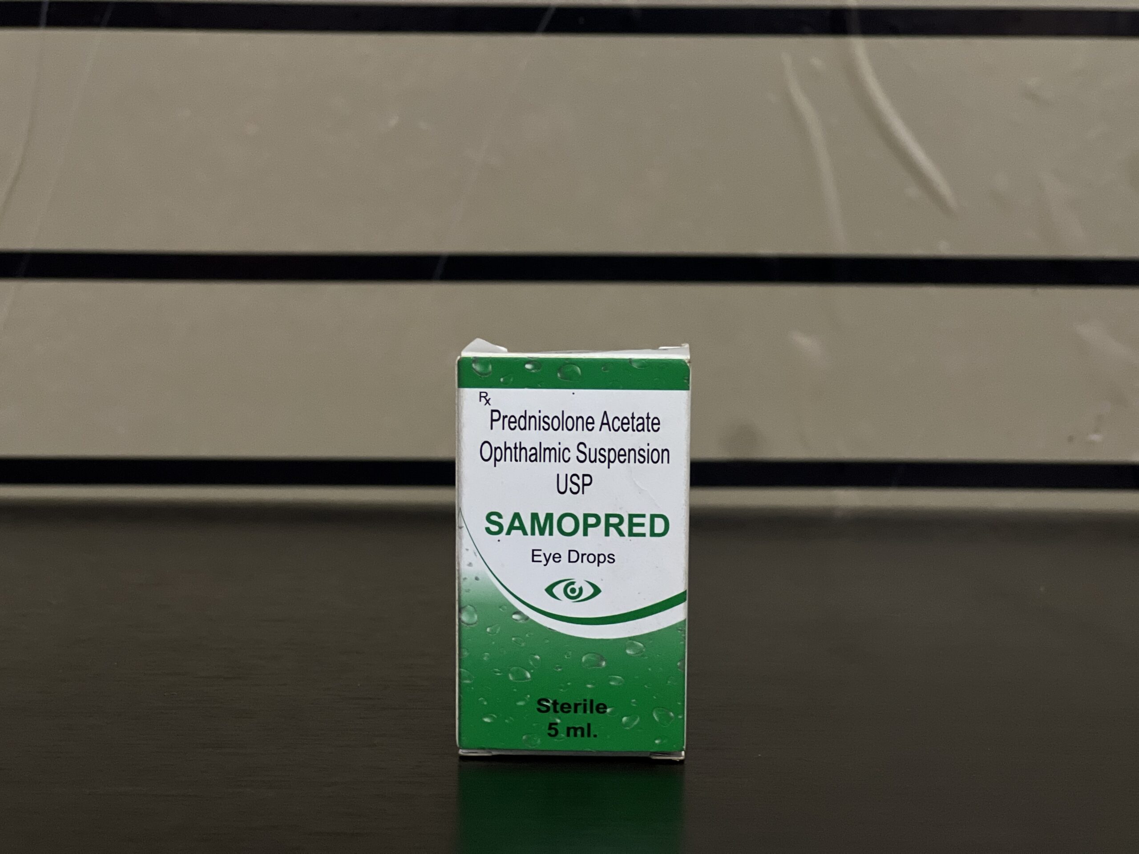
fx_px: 2534
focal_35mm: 77
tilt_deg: -4.5
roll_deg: -0.9
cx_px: 570
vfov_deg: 19.1
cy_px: 427
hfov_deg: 25.3
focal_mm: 9
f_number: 2.8
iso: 400
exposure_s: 1/40
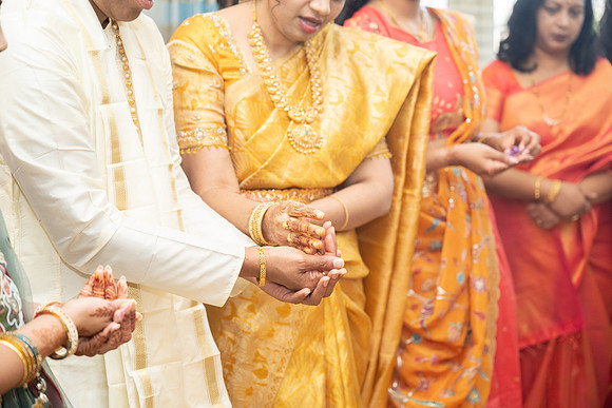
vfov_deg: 20.0
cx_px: 306
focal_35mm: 68
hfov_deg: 29.6
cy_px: 204
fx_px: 1156
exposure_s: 1/160
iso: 800
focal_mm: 68
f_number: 3.5
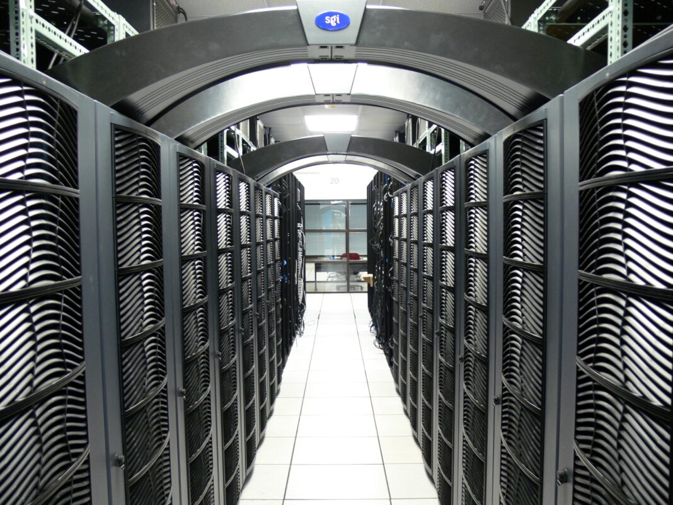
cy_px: 252
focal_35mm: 35
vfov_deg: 40.7
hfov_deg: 52.6
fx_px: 680
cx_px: 336
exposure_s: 1/3.2
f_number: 2.8
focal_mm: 7.4
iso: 80
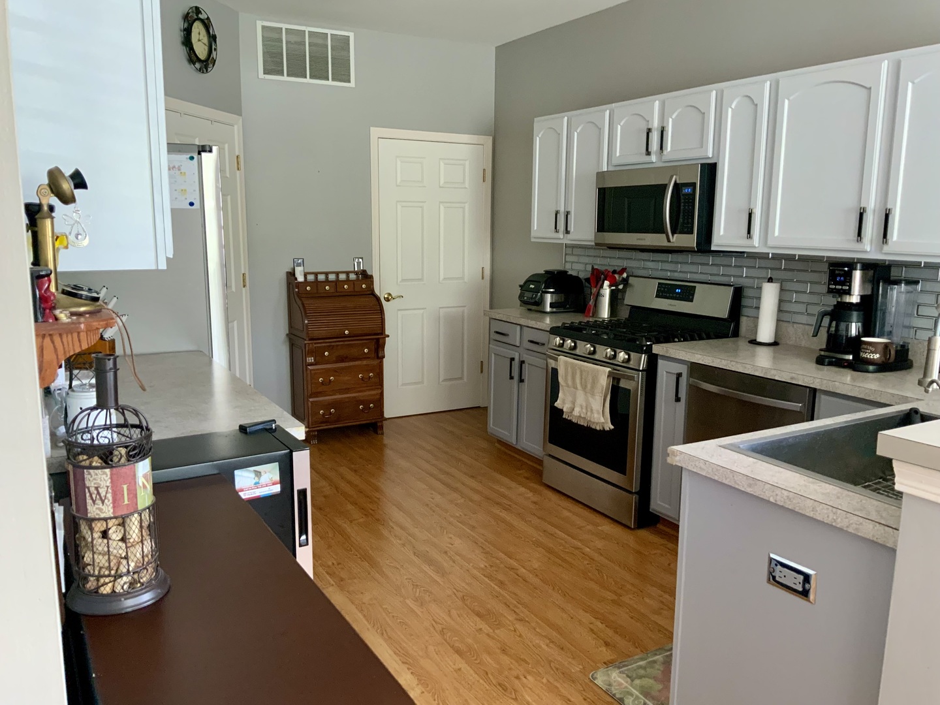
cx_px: 470
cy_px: 352
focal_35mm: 29
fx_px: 787
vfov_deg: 48.2
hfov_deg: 61.7
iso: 250
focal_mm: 3
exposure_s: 1/60
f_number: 1.8
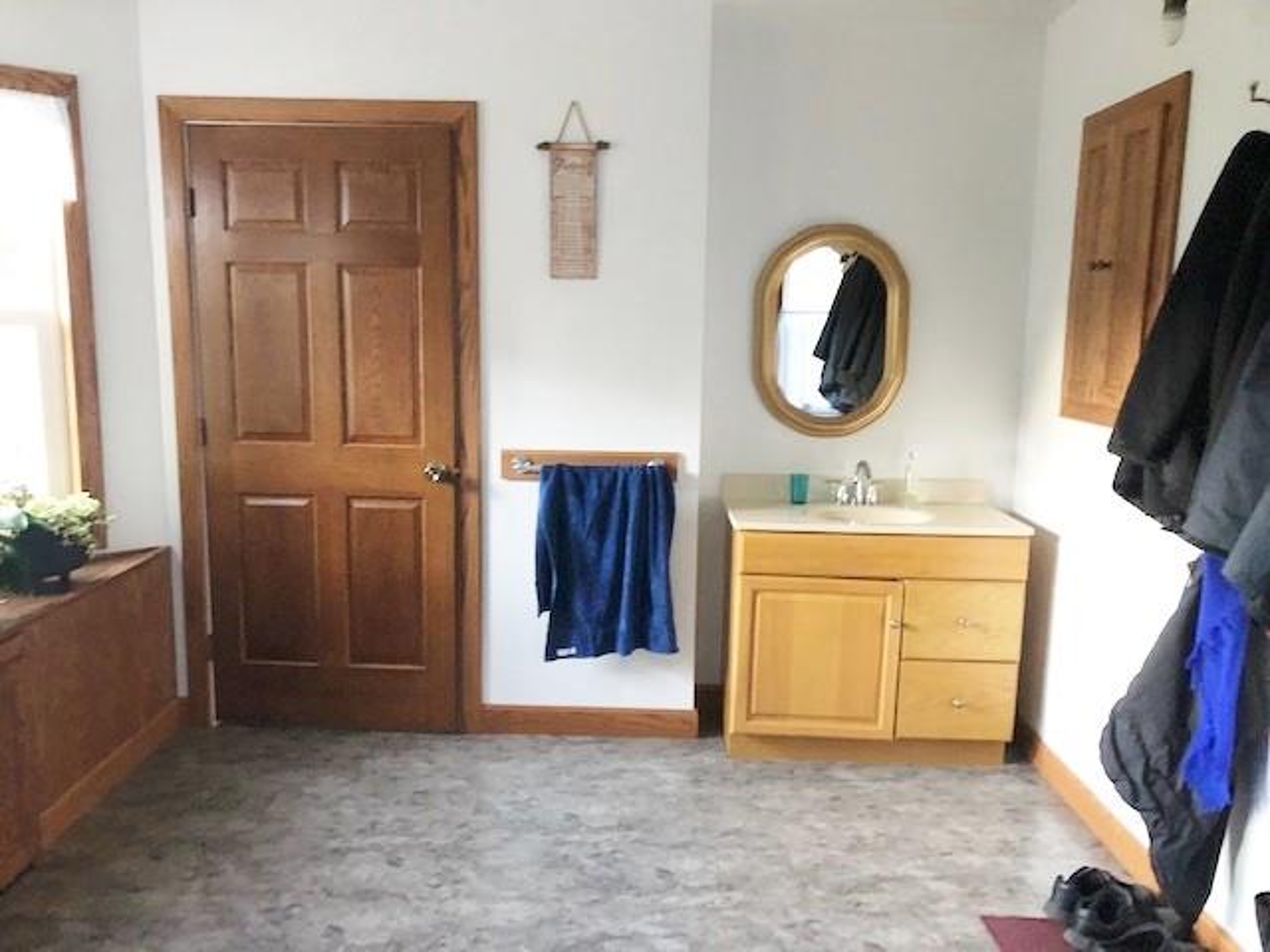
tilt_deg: -10.2
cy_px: 476
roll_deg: -0.5
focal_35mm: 28
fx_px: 1027
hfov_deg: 63.4
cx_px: 635
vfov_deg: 49.7
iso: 80
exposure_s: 1/6
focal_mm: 3.99
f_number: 1.8
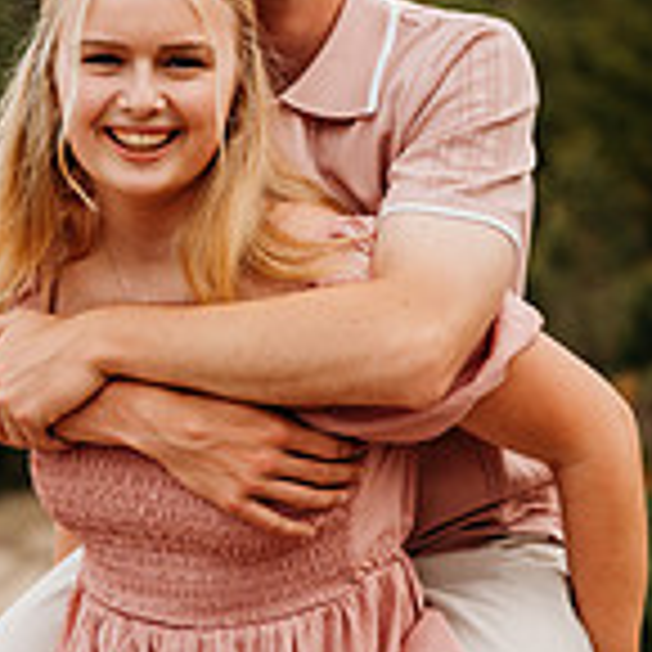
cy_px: 396
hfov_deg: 9.4
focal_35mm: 185
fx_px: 3942
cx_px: 112
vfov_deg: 9.5
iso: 320
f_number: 2.8
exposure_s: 1/1000
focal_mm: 70
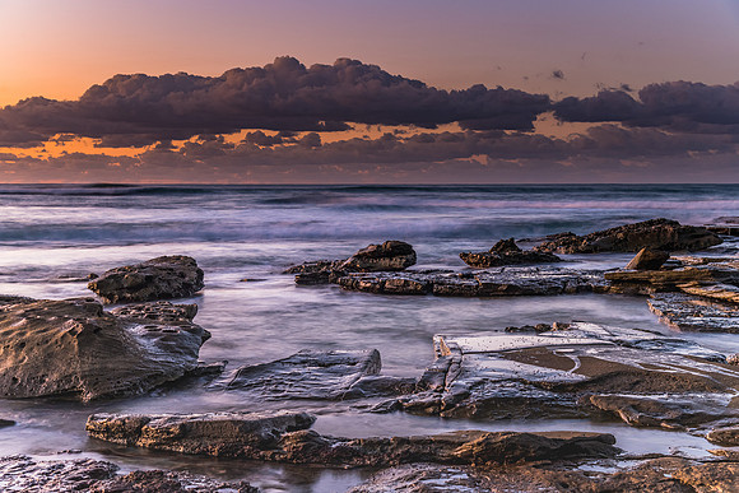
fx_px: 1074
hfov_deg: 38.0
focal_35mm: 52
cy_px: 246
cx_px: 370
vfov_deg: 25.9
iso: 320
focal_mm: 52
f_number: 7.1
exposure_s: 3
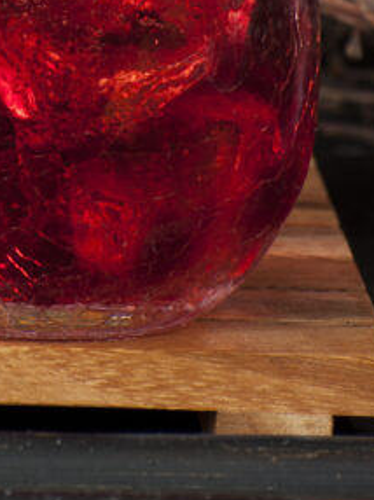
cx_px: -119
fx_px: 6997
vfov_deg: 4.1
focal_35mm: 485
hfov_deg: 3.1
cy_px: -425
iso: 320
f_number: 8
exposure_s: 1/100
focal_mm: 125
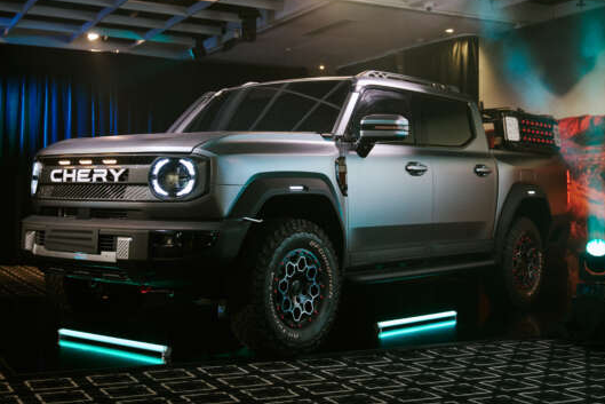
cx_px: 305
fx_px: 840
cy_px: 168
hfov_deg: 39.6
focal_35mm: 50
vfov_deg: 27.0
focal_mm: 42
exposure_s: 1/200
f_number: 2.8
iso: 1250
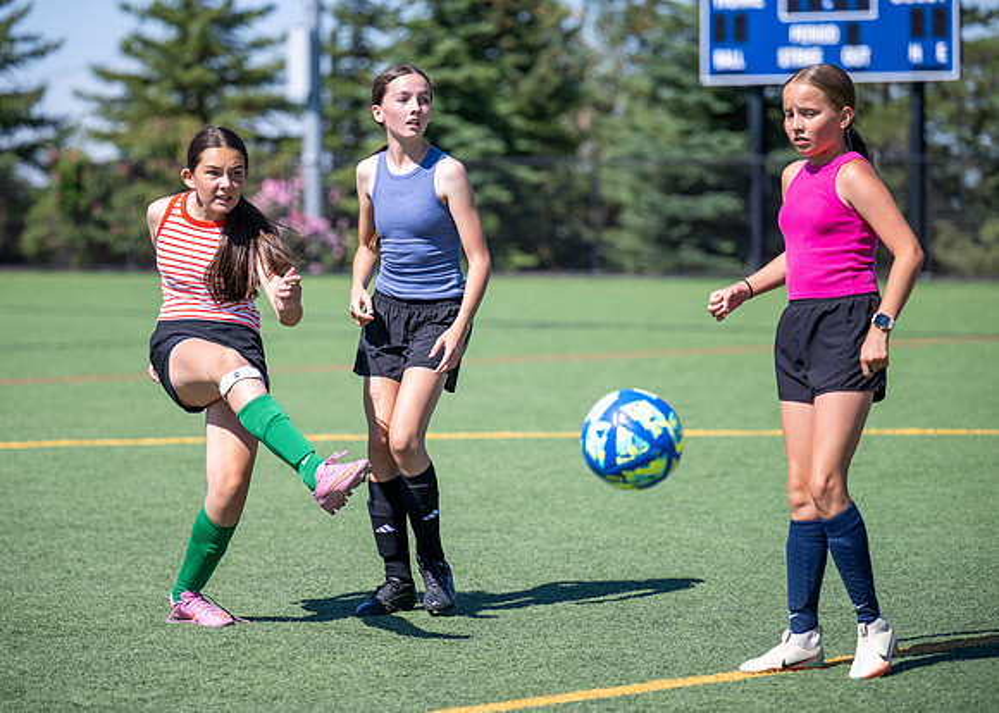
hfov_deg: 14.5
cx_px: 446
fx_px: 3914
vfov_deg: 10.4
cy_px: 352
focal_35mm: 138
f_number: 2.8
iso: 500
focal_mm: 115
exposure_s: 1/8000
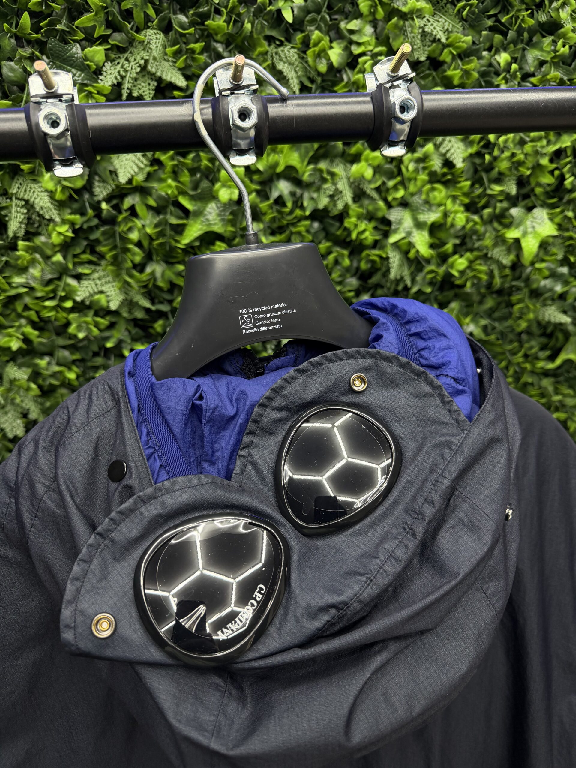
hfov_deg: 56.8
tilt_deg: -20.6
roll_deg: +2.9
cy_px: 384
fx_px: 532
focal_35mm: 24
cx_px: 288
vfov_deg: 71.6
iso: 200
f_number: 1.78
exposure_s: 1/84
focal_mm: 6.76
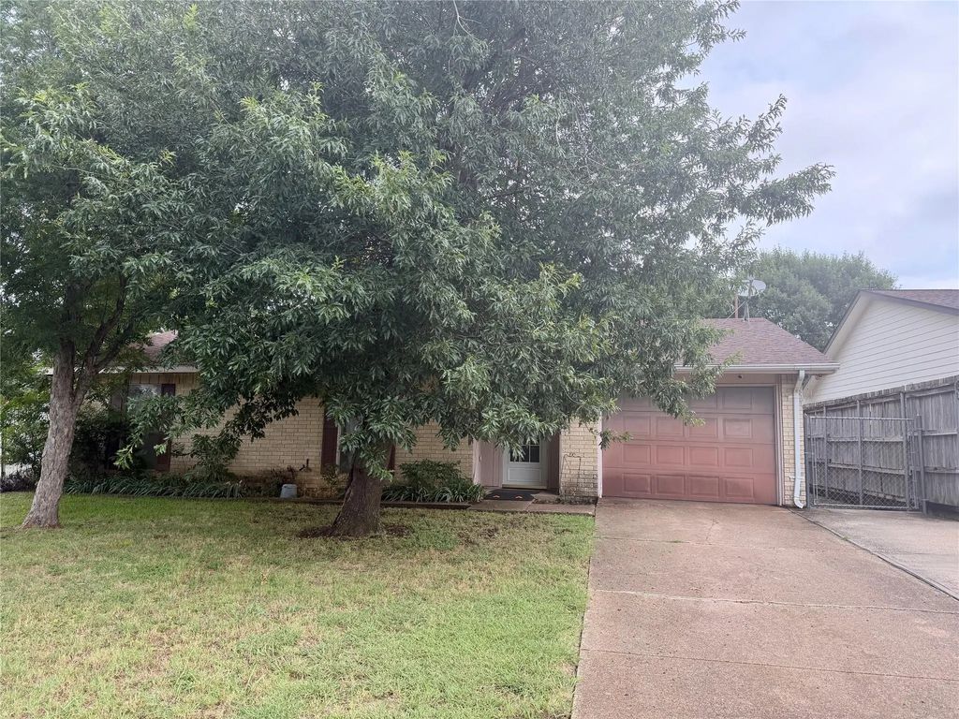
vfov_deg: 56.8
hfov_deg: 71.6
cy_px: 360
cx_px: 480
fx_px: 665
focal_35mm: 24
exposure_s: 1/722
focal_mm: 6.76
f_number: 1.78
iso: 100
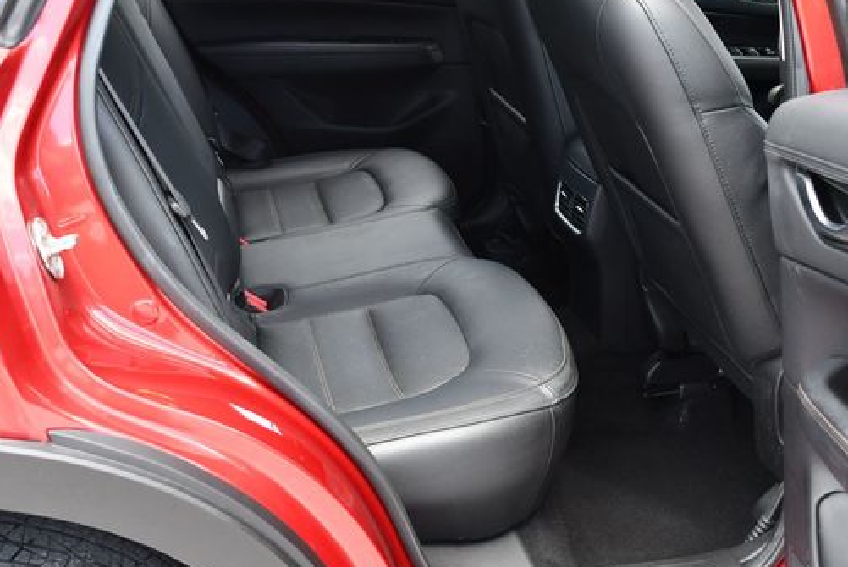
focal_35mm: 46
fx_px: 1084
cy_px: 234
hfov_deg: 42.7
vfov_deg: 29.2
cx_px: 445
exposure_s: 1/250
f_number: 4
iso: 400
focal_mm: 18
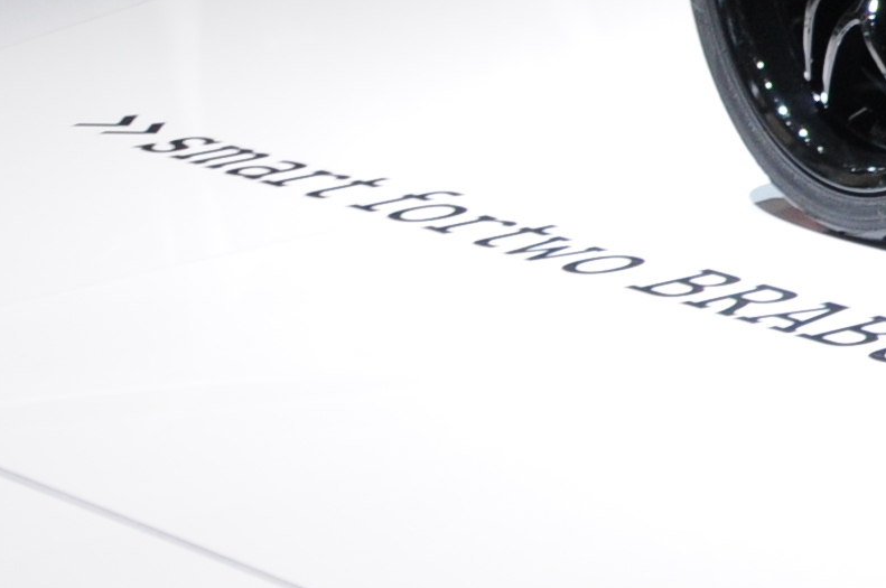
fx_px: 4399
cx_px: 2048
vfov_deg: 7.4
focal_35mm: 179
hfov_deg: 10.2
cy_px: -476
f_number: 6.7
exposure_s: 1/180
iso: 400
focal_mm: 22
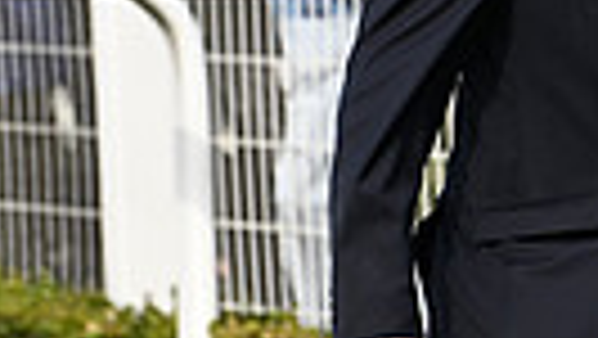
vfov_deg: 1.3
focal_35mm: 912
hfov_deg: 2.4
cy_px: -376
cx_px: 1138
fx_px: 14470
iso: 500
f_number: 5.6
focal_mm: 200
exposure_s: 1/2500
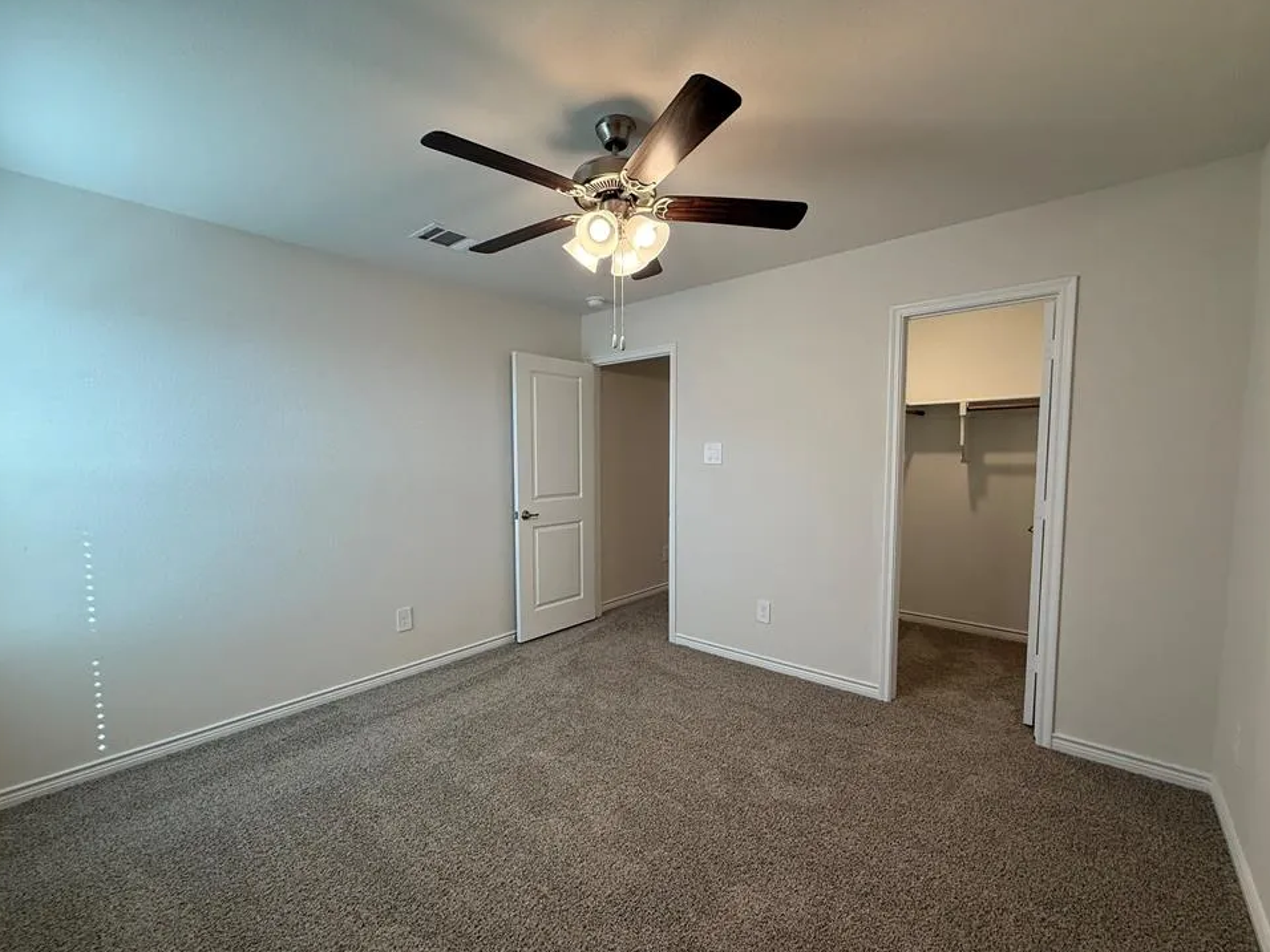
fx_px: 550
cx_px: 604
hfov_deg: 98.1
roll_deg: +0.2
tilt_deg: -3.5
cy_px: 494
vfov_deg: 81.7
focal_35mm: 15
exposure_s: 1/120
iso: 160
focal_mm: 2.22
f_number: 2.2
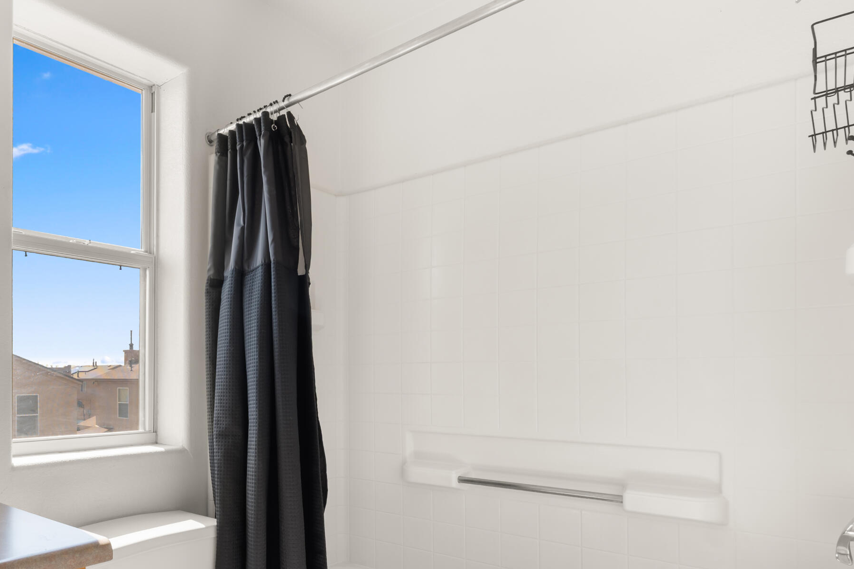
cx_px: 188
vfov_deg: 49.9
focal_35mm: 25
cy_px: 402
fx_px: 593
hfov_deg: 65.9
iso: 100
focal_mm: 10
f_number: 8
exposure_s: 1/13
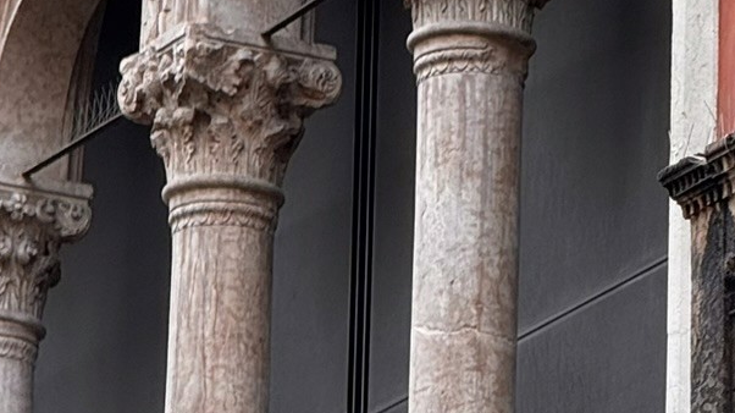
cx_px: 840
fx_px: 8669
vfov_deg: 2.7
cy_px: 206
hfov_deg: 4.8
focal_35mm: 445
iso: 50
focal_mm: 15.66
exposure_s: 1/100
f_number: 2.8
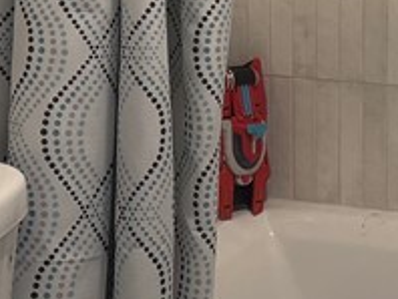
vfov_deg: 11.7
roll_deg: -1.0
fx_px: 1427
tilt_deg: -7.1
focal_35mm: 124
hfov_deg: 15.7
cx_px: 366
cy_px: -90
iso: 200
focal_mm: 6.76
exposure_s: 1/120
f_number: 1.78
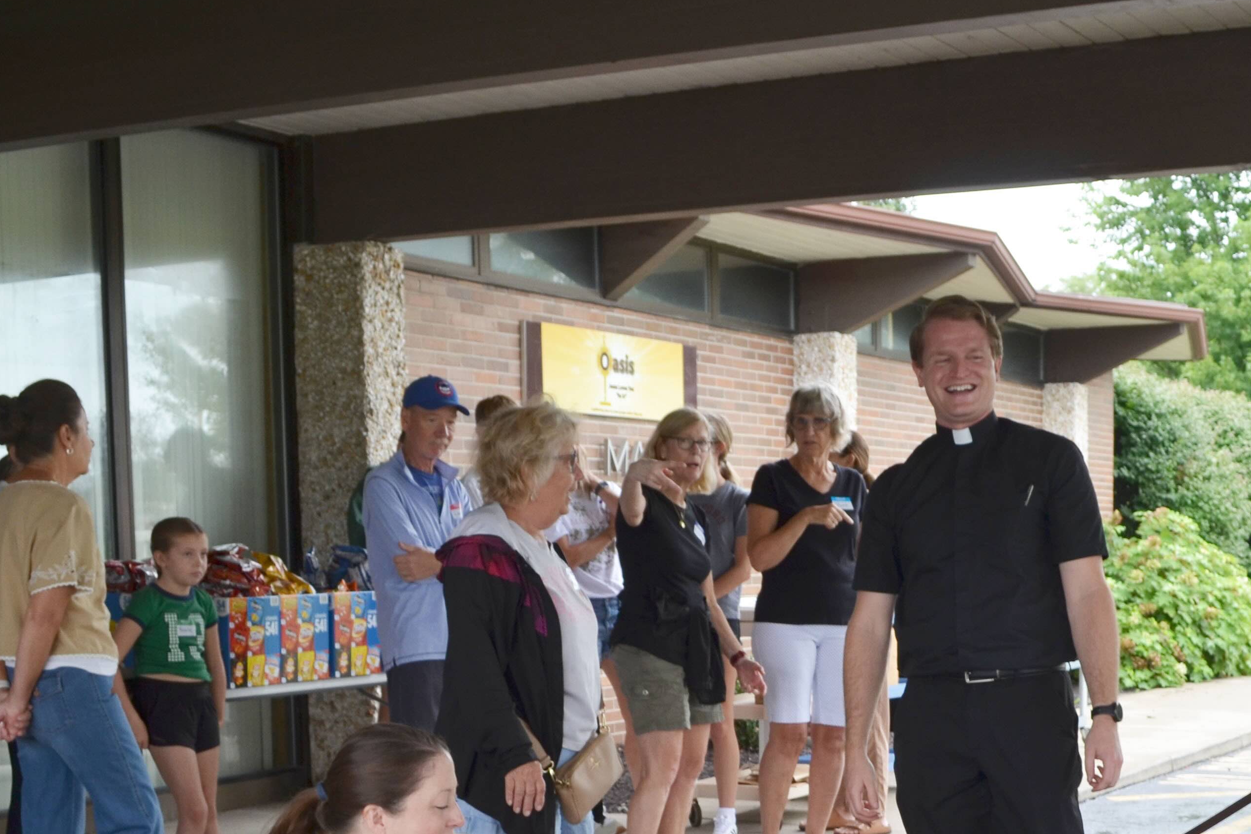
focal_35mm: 58
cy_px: 787
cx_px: 855
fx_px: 2015
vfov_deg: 22.7
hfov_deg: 34.1
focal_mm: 20
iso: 220
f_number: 5.6
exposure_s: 1/125
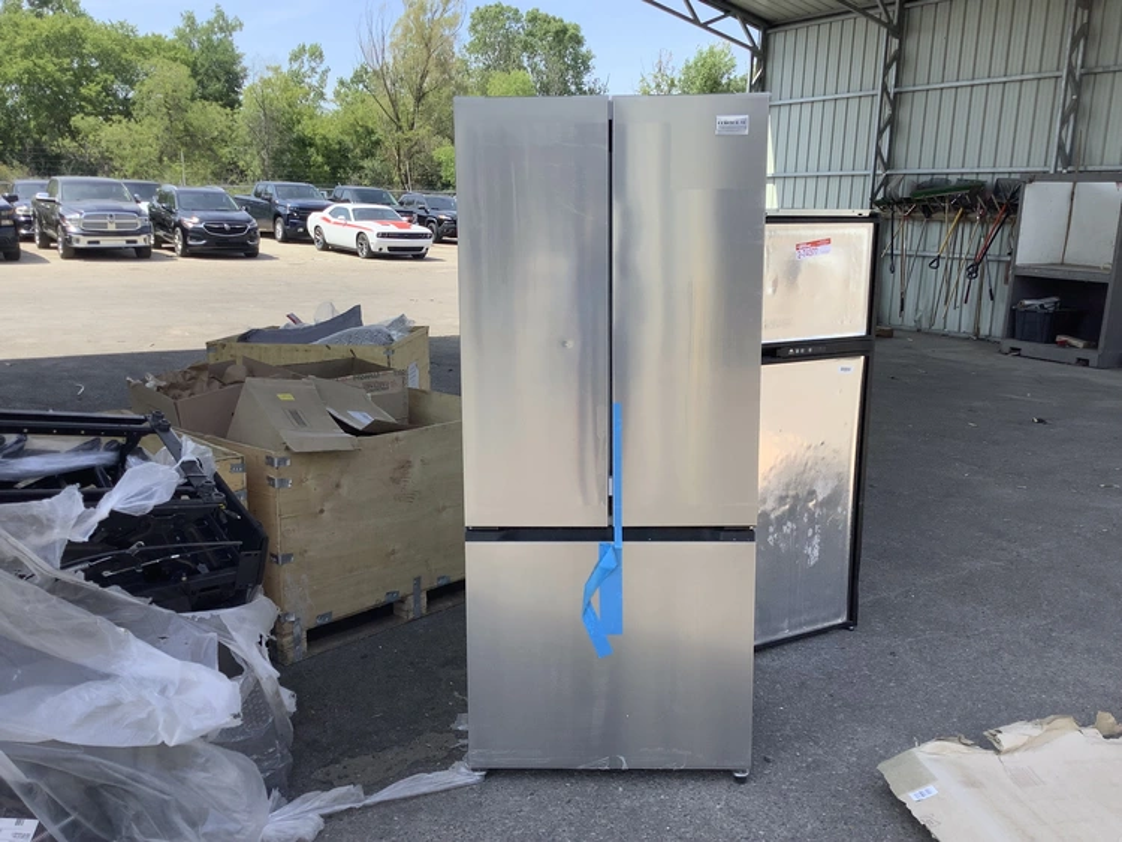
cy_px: 421
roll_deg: -0.6
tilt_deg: -11.2
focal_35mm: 31
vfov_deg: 45.5
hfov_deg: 58.3
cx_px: 561
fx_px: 1005
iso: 25
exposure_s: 1/407
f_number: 2.4
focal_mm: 3.3
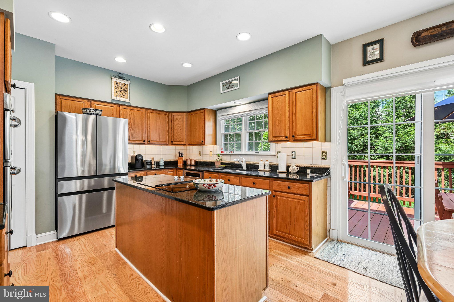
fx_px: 202
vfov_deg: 73.7
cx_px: 227
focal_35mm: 16
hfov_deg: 96.7
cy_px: 151
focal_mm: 16
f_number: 8
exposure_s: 1/15
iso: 140
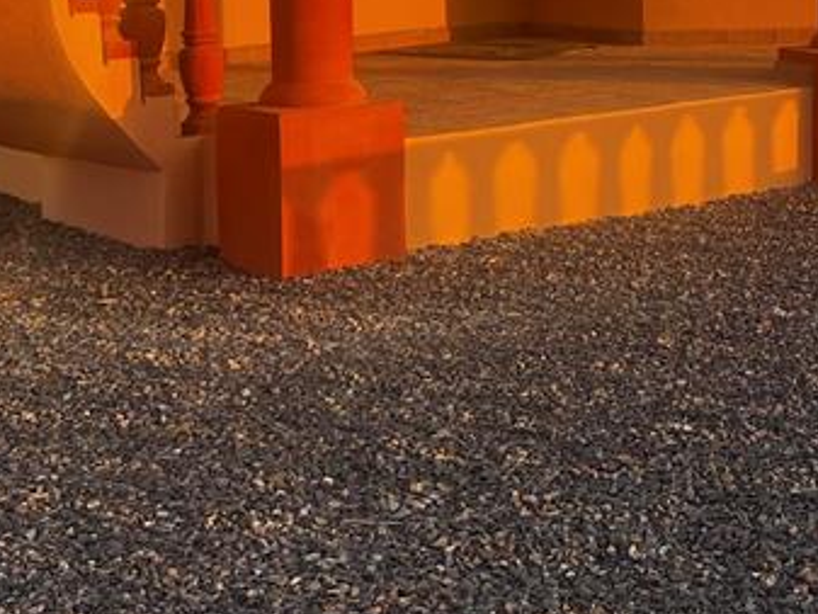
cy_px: -56
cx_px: 825
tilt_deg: -2.6
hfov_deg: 23.6
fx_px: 1867
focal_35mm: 79
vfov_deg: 18.0
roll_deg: +1.2
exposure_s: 1/584
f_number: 1.5
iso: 50
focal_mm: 5.7
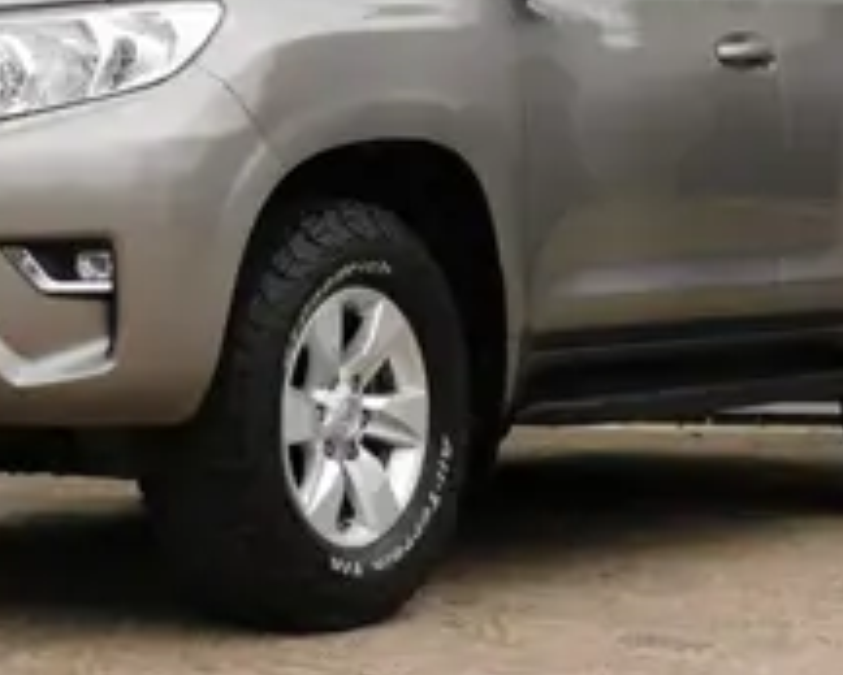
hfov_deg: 14.8
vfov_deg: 11.7
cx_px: 285
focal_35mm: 130
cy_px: -23
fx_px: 3245
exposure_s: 1/250
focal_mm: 10.7
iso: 125
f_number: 4.2
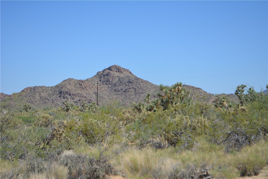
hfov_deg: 24.6
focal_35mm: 82
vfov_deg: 16.6
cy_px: 90
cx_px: 134
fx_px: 614
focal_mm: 55
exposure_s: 1/1600
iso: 400
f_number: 7.1
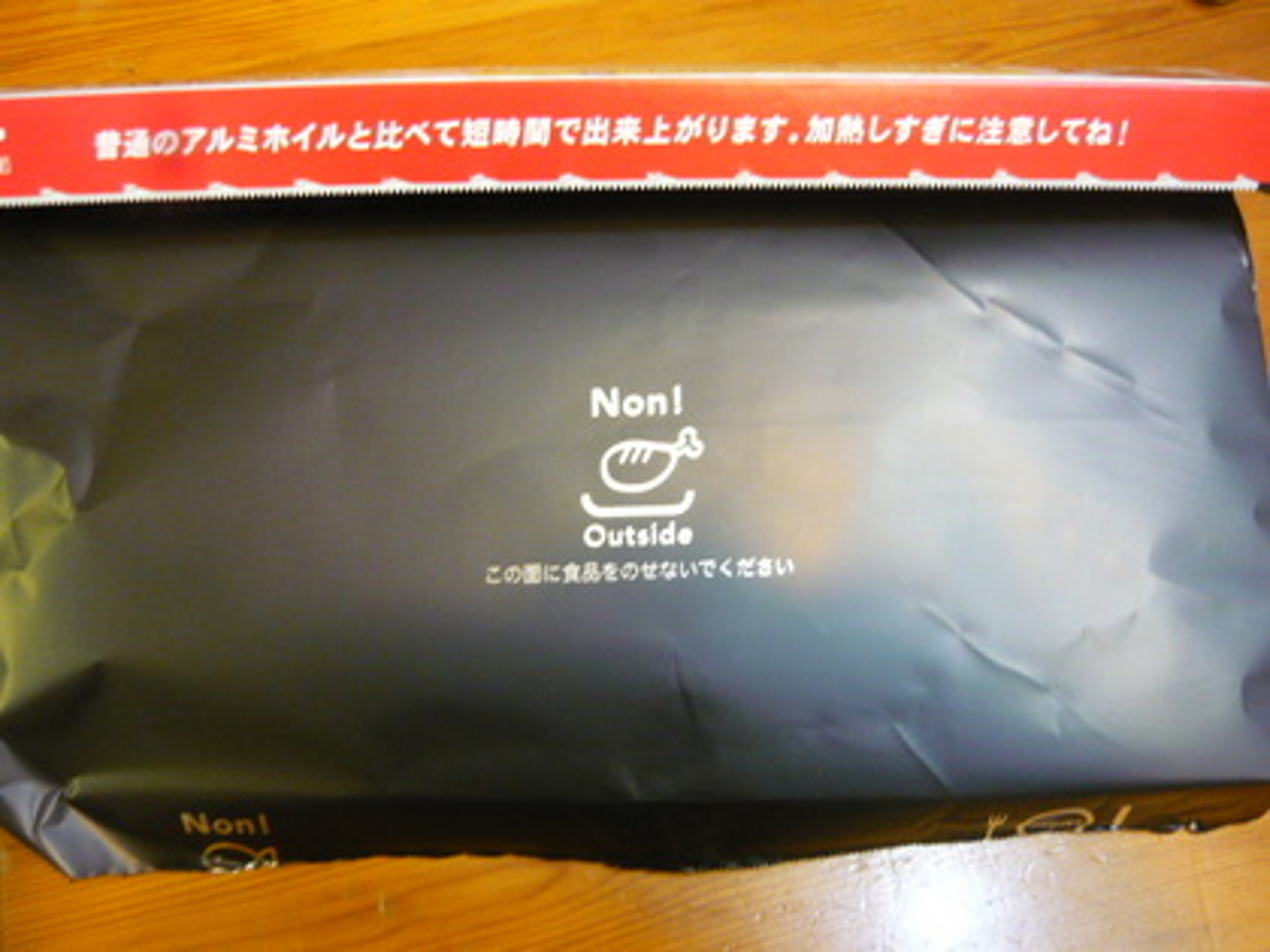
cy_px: 476
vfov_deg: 42.9
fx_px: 1211
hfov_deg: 55.4
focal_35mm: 33
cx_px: 635
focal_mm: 5.5
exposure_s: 1/15
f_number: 2.8
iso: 400
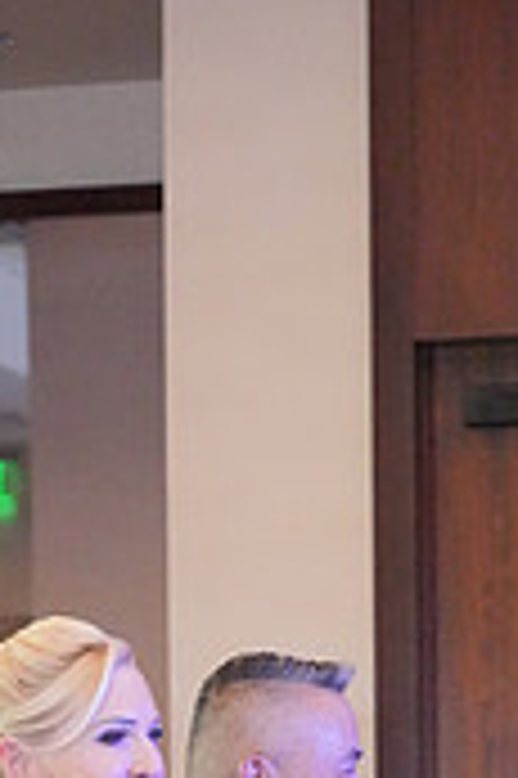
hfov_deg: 6.7
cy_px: 1295
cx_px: 205
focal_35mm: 205
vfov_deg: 9.6
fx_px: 4433
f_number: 4
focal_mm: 61
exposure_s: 1/400
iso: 12800
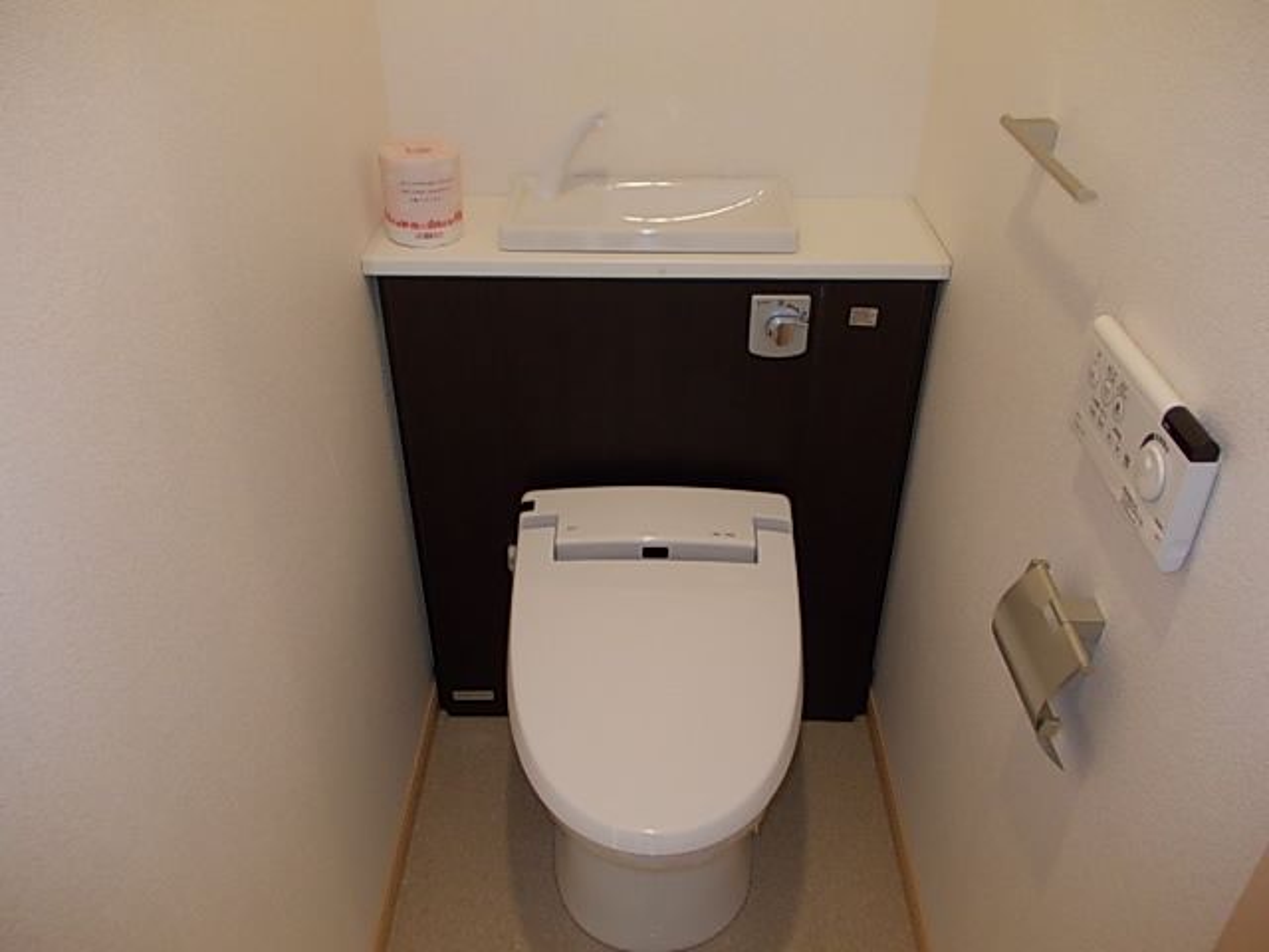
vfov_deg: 49.7
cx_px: 634
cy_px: 476
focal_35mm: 28
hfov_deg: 63.4
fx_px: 1026
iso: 200
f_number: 2.7
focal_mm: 4
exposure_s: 1/25
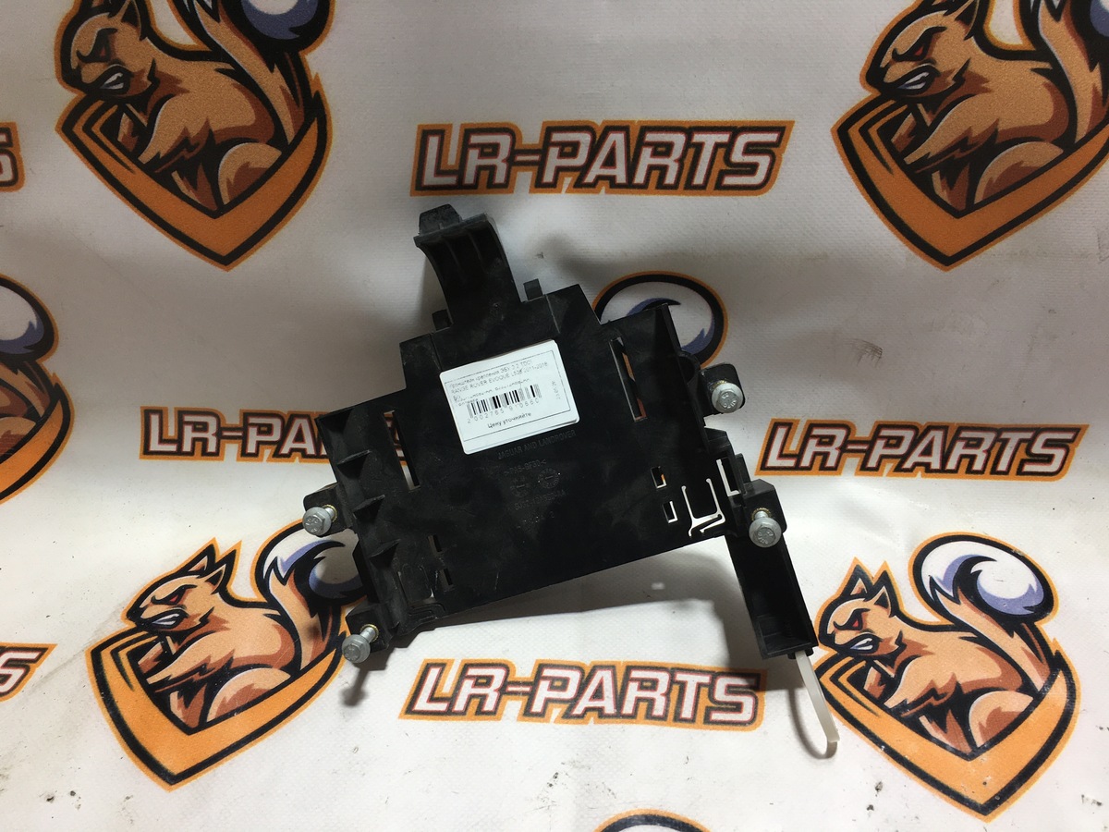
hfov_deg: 61.7
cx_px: 554
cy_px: 416
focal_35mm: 29
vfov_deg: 48.2
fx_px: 929
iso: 25
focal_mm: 4.15
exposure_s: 1/50
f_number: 2.2
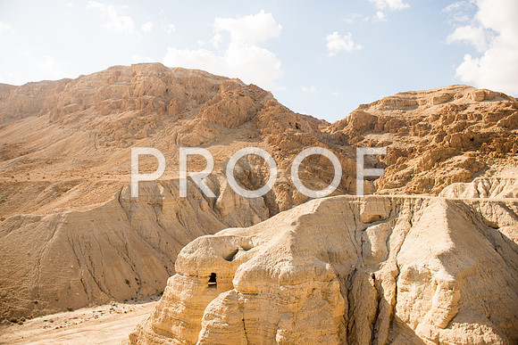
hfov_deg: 73.7
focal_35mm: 24
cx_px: 259
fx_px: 345
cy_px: 172
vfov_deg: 53.2
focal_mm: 24
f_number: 2.8
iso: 200
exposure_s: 1/2500
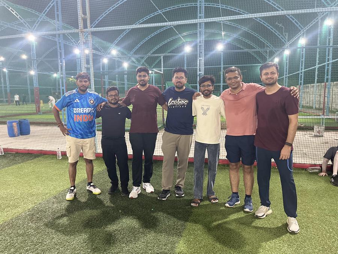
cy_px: 127
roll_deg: +1.5
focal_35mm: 26
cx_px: 169
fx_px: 254
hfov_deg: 67.3
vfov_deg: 53.1
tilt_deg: -7.5
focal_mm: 5.1
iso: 500
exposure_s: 1/50
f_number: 1.6
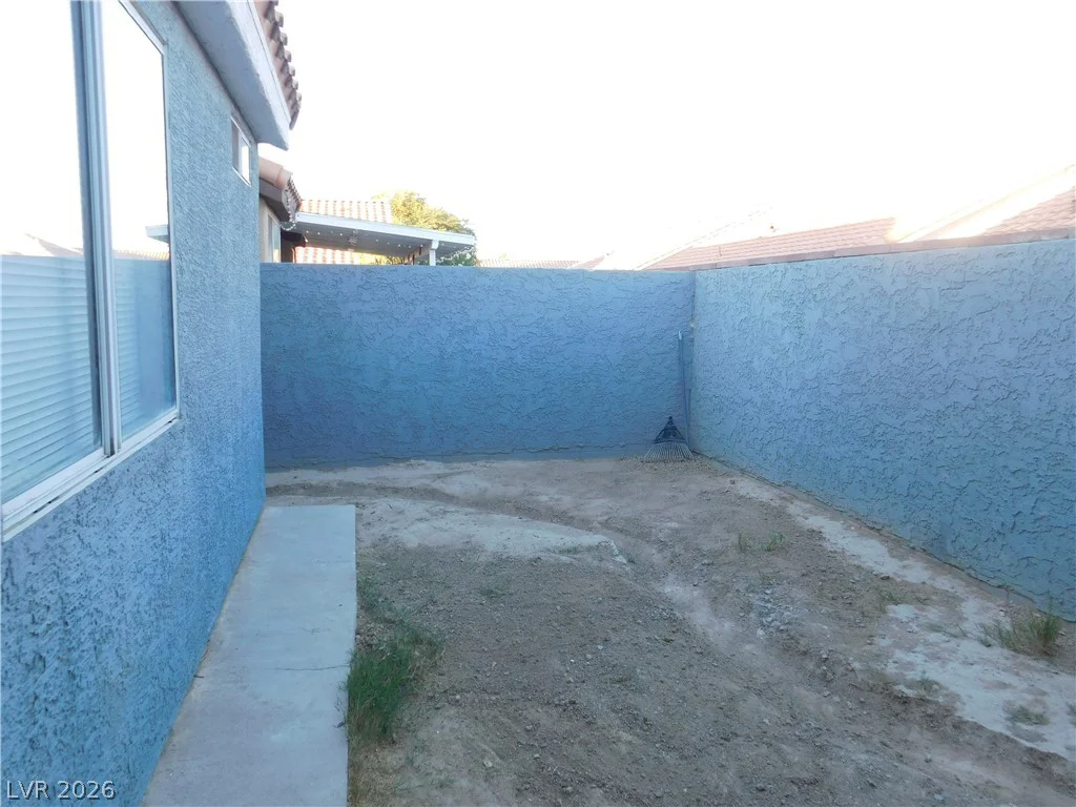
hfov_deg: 63.4
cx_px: 538
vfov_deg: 49.7
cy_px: 404
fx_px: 870
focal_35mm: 28
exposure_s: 1/100
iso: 125
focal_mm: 4.9
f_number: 3.2
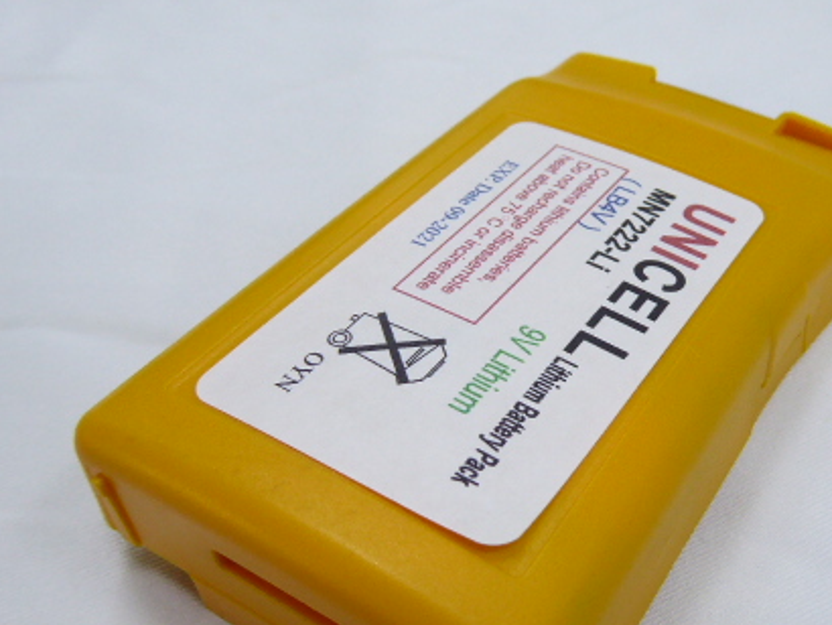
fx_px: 938
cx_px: 552
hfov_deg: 47.1
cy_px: 428
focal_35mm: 39
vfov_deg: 36.4
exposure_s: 1/60
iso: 250
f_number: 3.3
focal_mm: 4.3
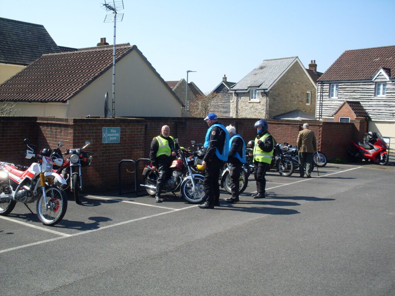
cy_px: 148
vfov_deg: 37.7
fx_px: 434
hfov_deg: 49.0
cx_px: 198
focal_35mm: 38
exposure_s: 1/180
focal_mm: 6.3
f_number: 8.4
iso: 80
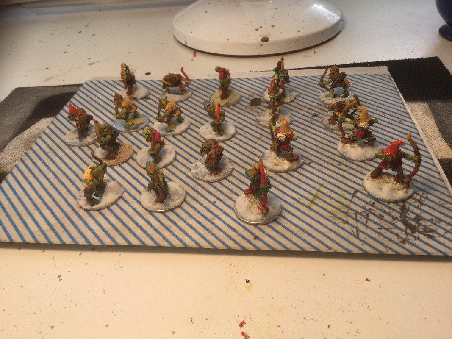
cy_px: 170
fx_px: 405
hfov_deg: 58.4
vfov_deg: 45.4
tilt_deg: -39.0
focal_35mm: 31
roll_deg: +3.4
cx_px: 226
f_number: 2.4
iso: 25
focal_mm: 3.3
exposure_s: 1/103
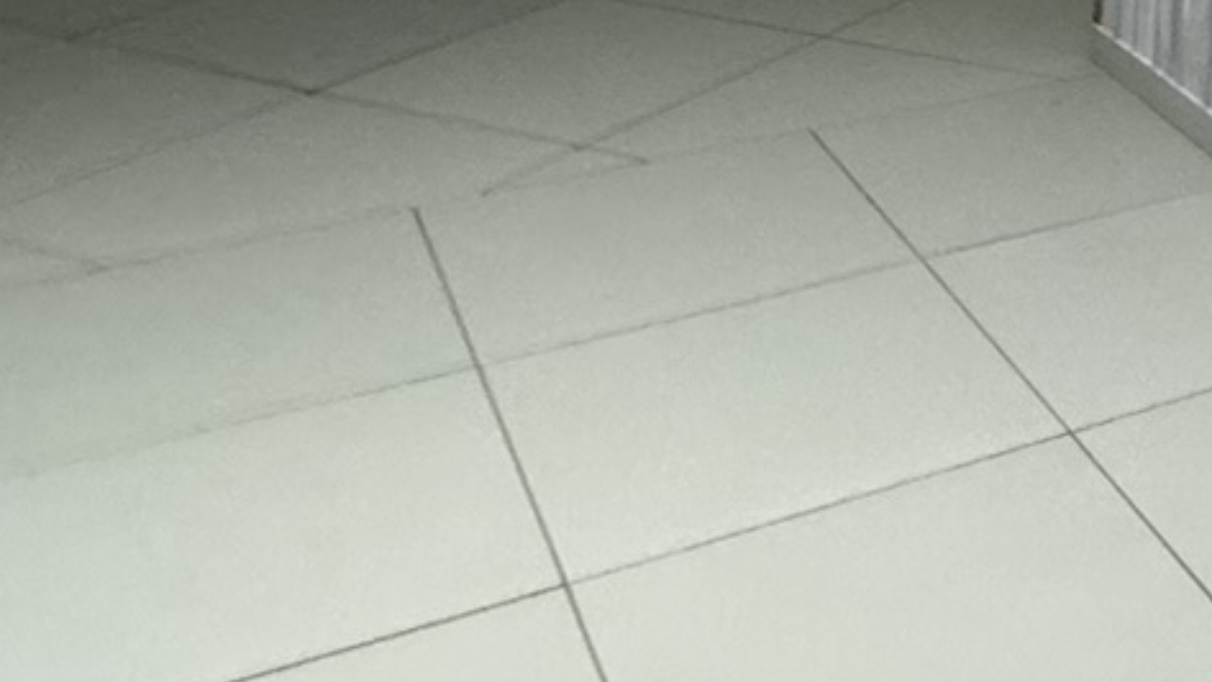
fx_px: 2121
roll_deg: -6.2
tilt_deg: -3.7
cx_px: 1748
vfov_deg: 15.4
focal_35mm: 66
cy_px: -582
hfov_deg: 25.3
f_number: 2.2
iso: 200
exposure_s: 1/100
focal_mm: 2.22
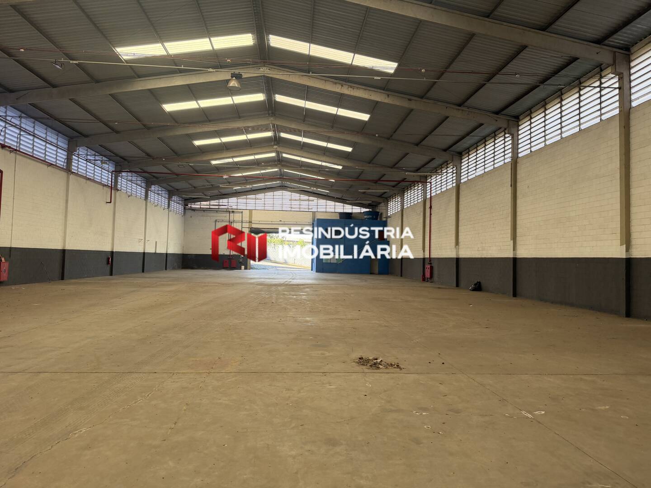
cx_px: 326
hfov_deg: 71.6
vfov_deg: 56.8
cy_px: 244
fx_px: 451
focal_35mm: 24
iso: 160
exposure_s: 1/176
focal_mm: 6.76
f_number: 1.78
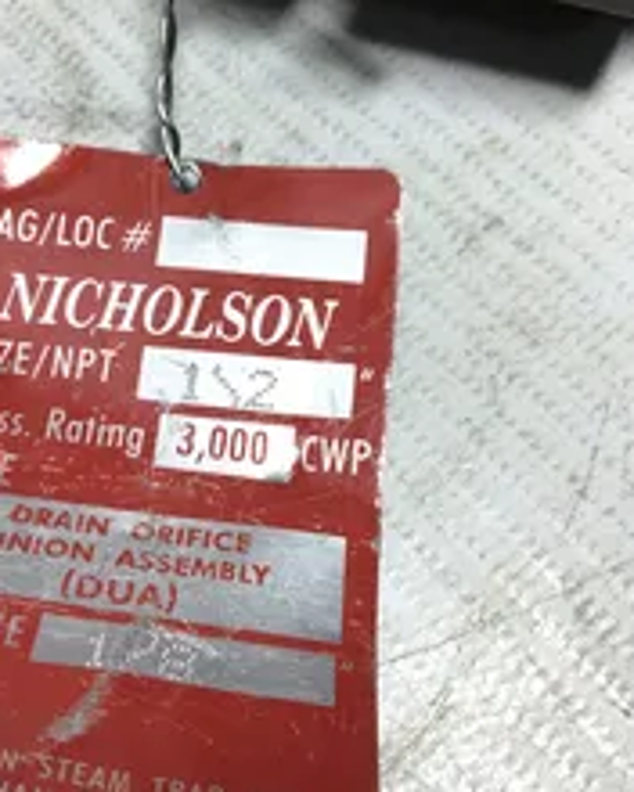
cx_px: 191
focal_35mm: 55
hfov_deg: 27.4
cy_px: 317
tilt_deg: -62.3
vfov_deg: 34.0
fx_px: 1290
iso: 32
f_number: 2.4
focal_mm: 3.3
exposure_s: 1/120
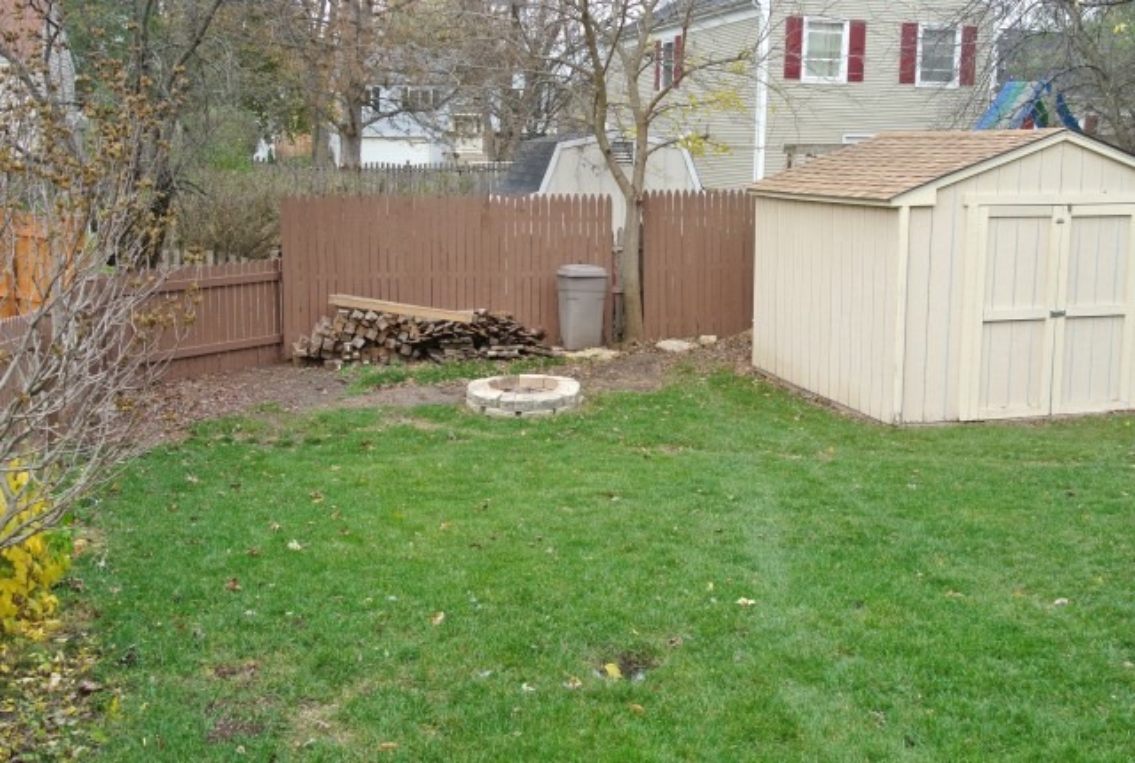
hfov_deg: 49.4
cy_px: 382
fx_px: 1232
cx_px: 568
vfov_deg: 34.4
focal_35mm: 39
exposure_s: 1/60
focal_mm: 14.5
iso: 400
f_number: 8
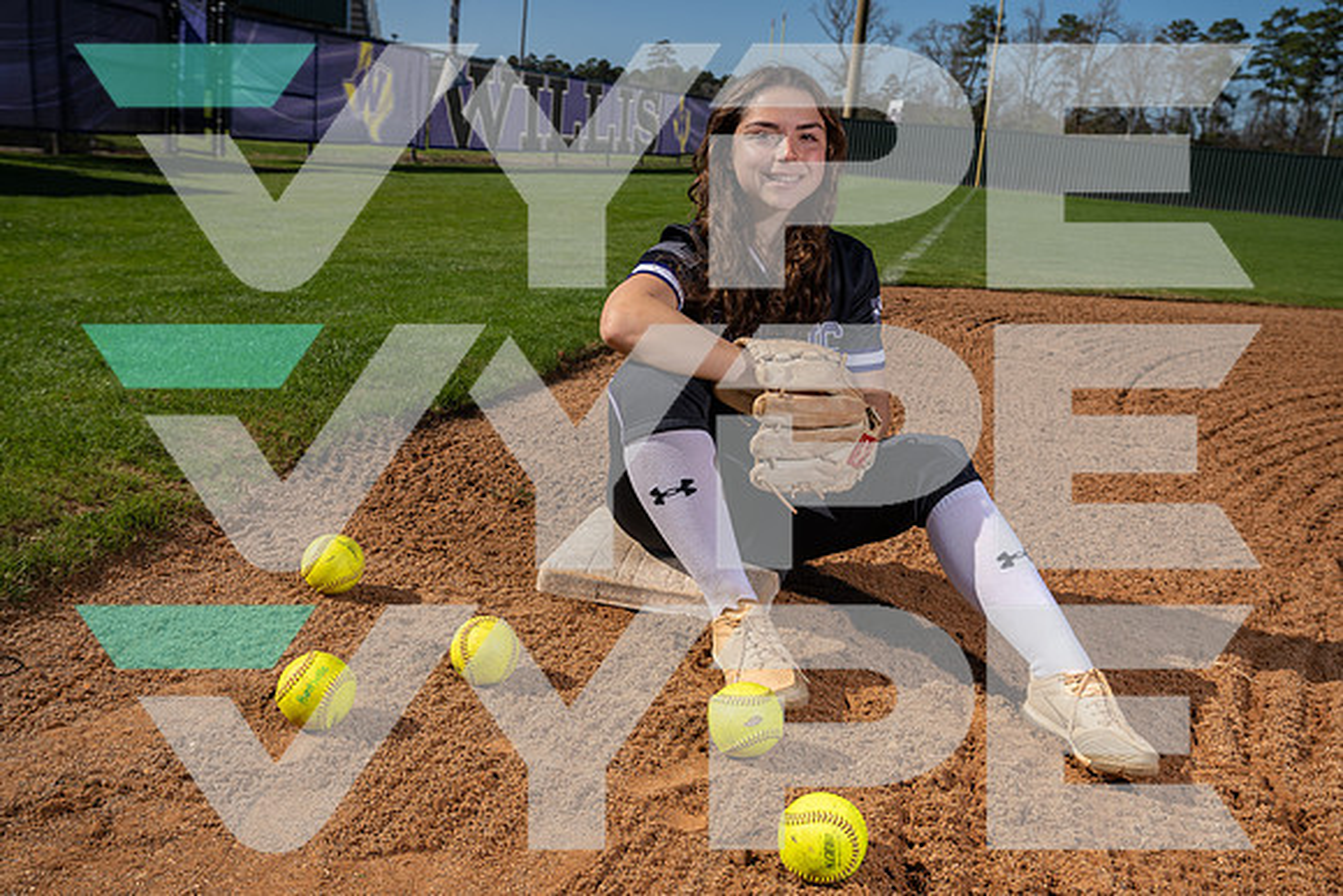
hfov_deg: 51.9
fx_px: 1381
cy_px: 448
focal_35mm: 37
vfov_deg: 36.0
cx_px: 672
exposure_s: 1/640
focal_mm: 37
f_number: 6.3
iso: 100
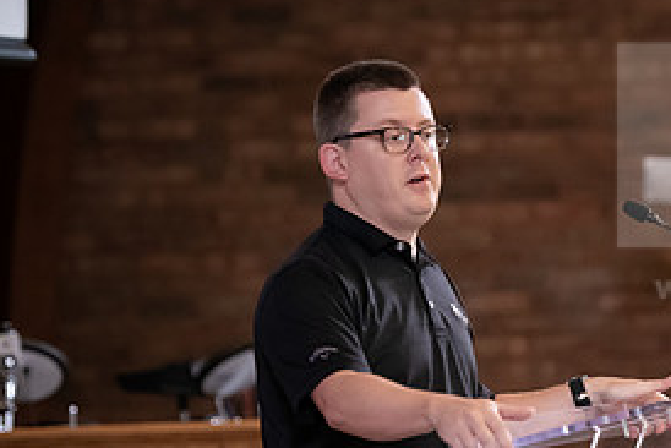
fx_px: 4942
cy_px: 339
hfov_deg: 7.8
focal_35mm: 265
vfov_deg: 5.2
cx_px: 544
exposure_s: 1/200
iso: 2000
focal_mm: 125
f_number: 2.8
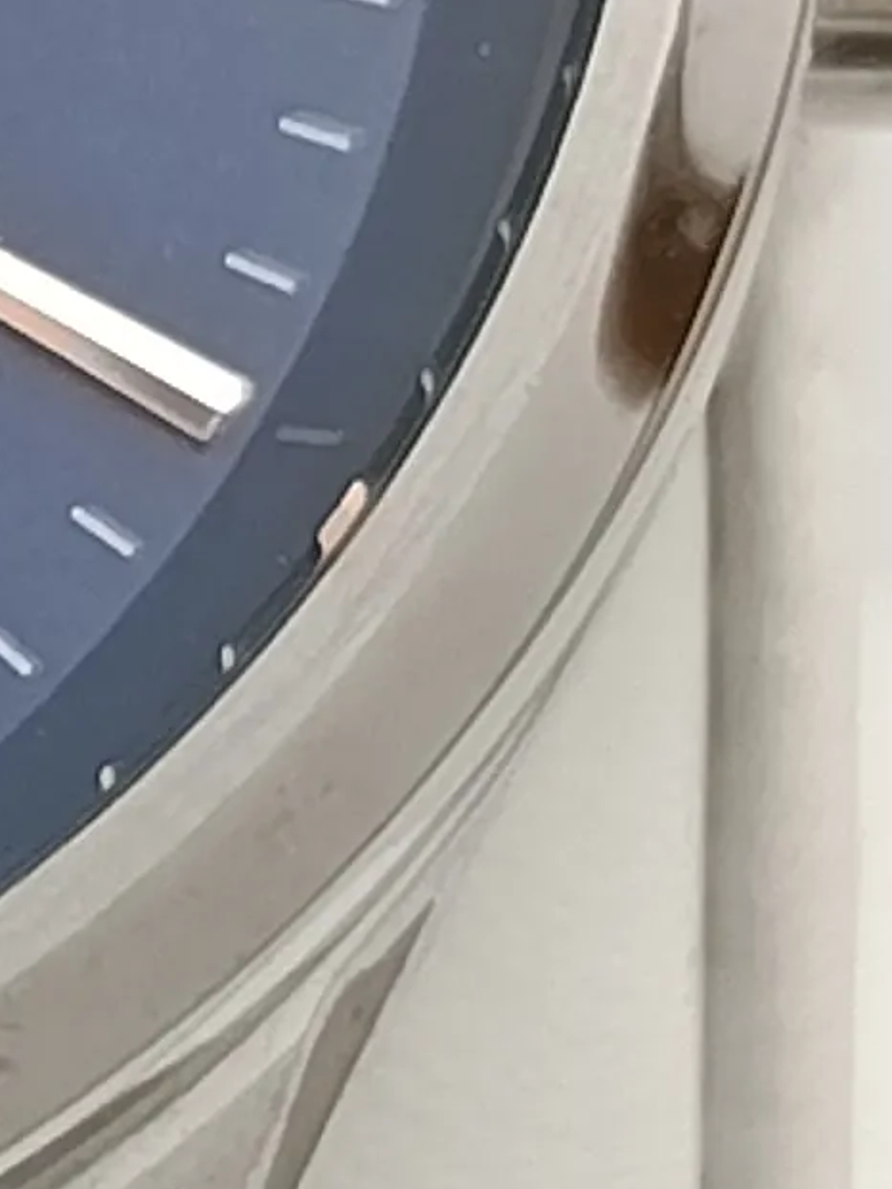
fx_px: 10613
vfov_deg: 6.4
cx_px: -1179
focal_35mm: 309
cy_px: 636
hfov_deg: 4.7
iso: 444
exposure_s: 1/100
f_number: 1.7
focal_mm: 5.24
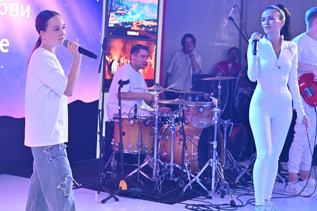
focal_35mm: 68
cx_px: 81
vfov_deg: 20.0
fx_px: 599
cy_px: 96
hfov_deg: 29.2
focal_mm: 35
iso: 500
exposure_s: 1/125
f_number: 2.8
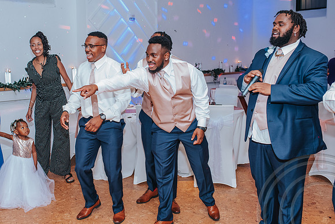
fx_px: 374
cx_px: 142
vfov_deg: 33.2
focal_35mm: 40
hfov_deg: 48.0
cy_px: 95
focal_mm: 35
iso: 2500
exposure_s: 1/200
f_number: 3.5
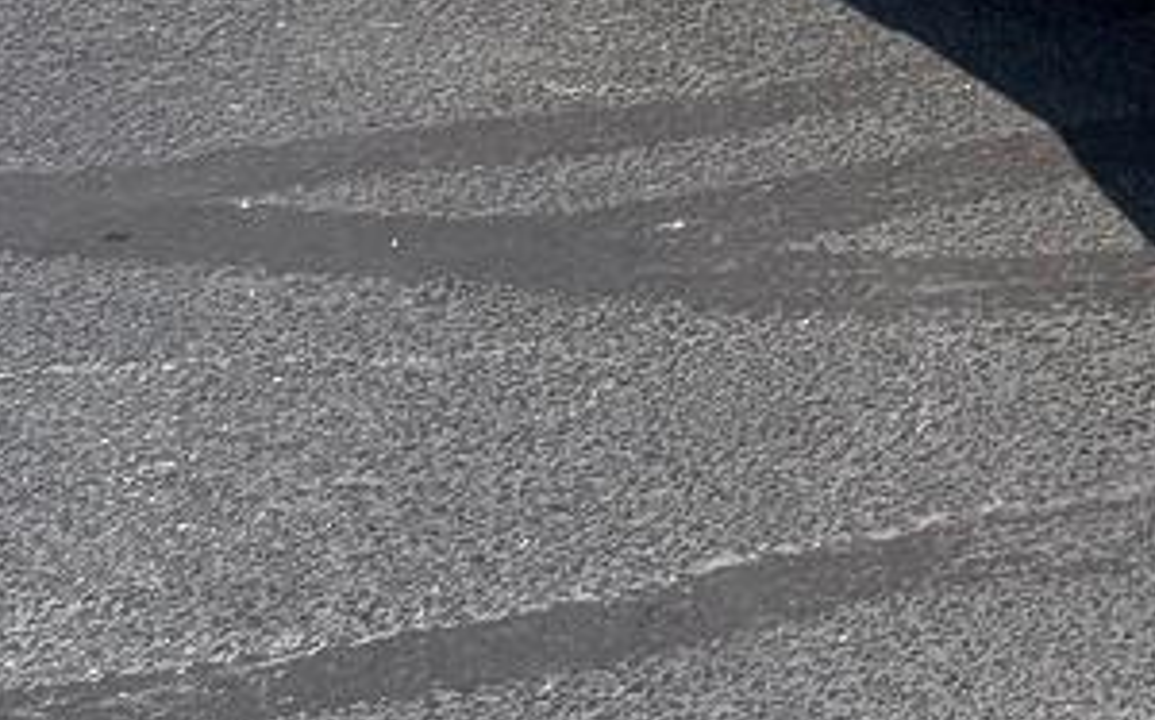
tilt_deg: -9.5
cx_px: 2206
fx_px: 5127
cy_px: -697
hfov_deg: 11.7
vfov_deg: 7.7
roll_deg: -0.7
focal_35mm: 163
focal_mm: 6.76
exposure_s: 1/2053
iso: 80
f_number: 1.78
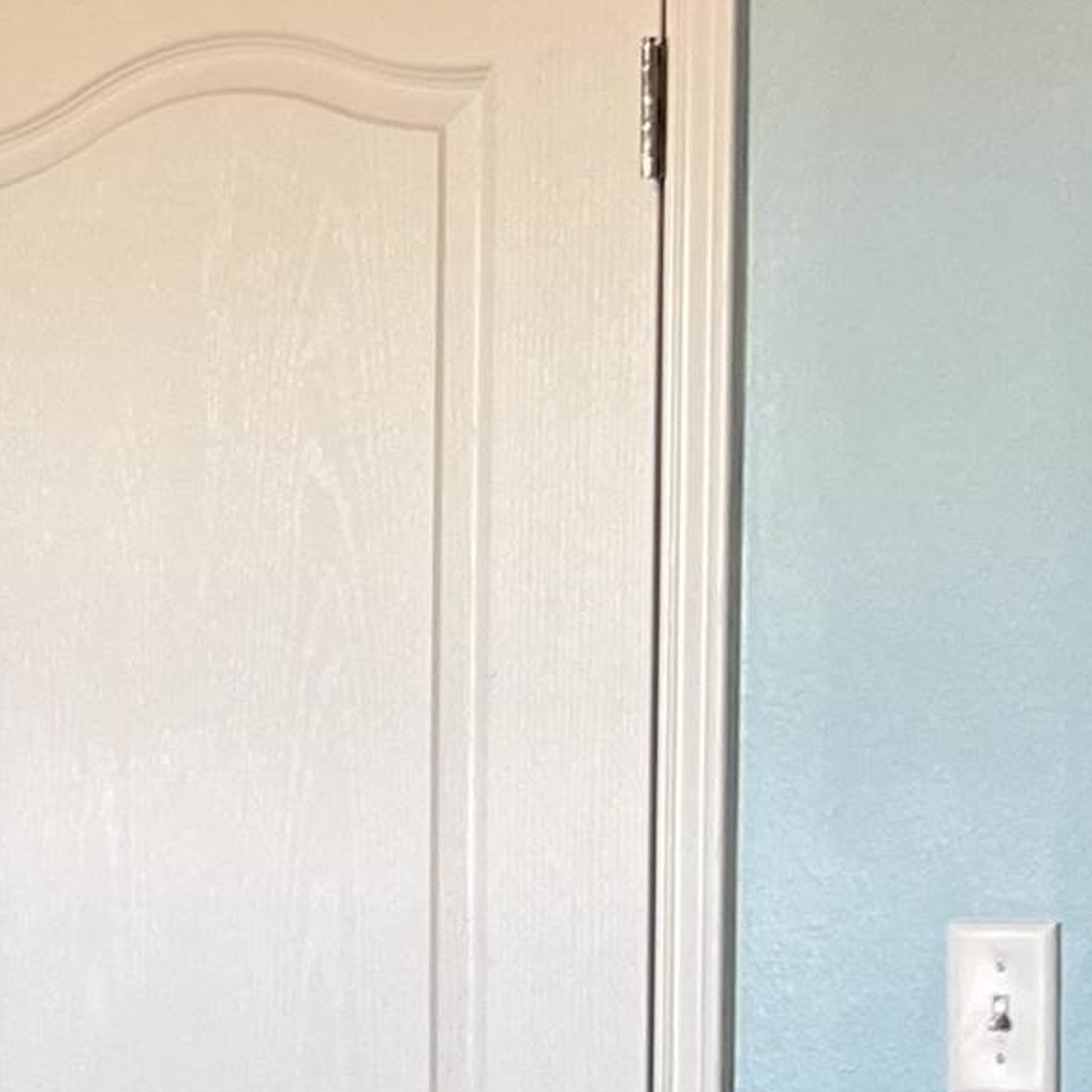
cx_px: -552
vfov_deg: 14.3
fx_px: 4283
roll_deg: +0.5
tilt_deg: -6.2
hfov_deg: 13.7
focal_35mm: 120
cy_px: 1120
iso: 125
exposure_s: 1/120
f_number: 1.5
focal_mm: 5.7
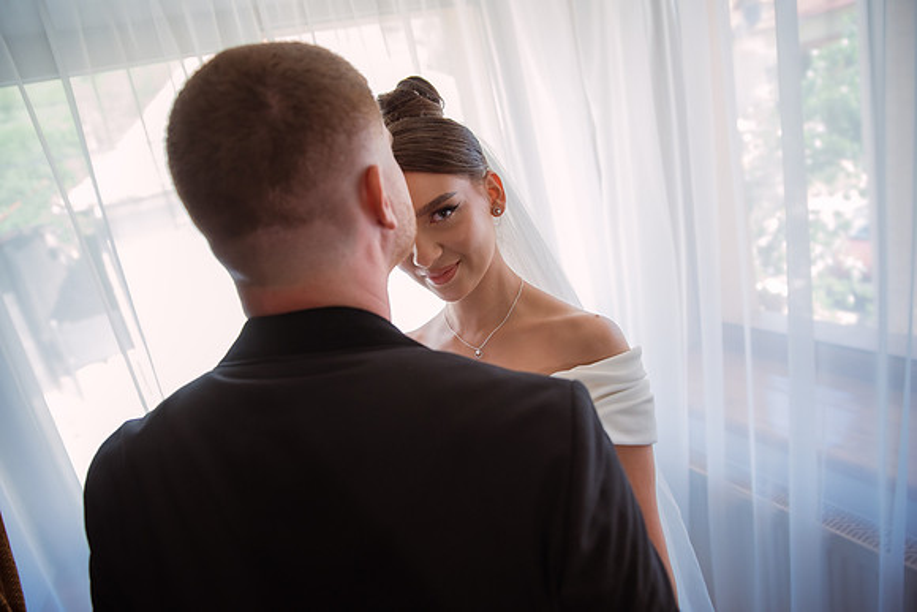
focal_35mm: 24
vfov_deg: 53.2
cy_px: 306
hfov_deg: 73.7
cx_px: 458
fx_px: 611
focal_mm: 24
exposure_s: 1/320
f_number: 2.8
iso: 800
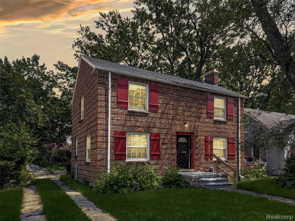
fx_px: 196
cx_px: 148
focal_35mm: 23
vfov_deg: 58.9
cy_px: 110
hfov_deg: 73.9
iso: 80
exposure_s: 1/5000
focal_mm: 5.4
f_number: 1.8
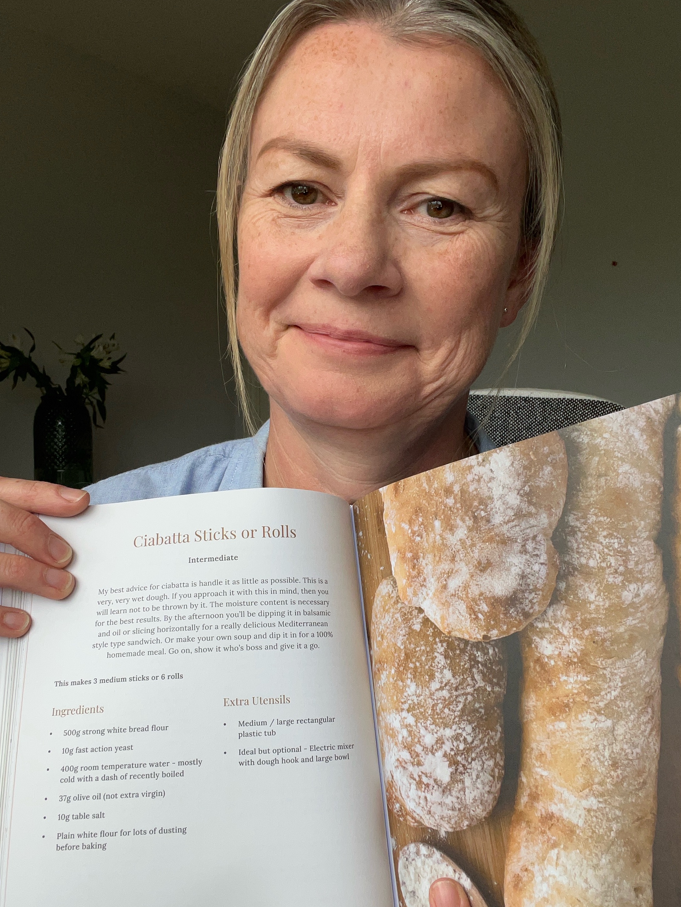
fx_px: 866
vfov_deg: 55.3
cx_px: 336
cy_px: 490
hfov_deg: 42.9
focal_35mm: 33
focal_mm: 2.71
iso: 32
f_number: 2.2
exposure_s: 1/330
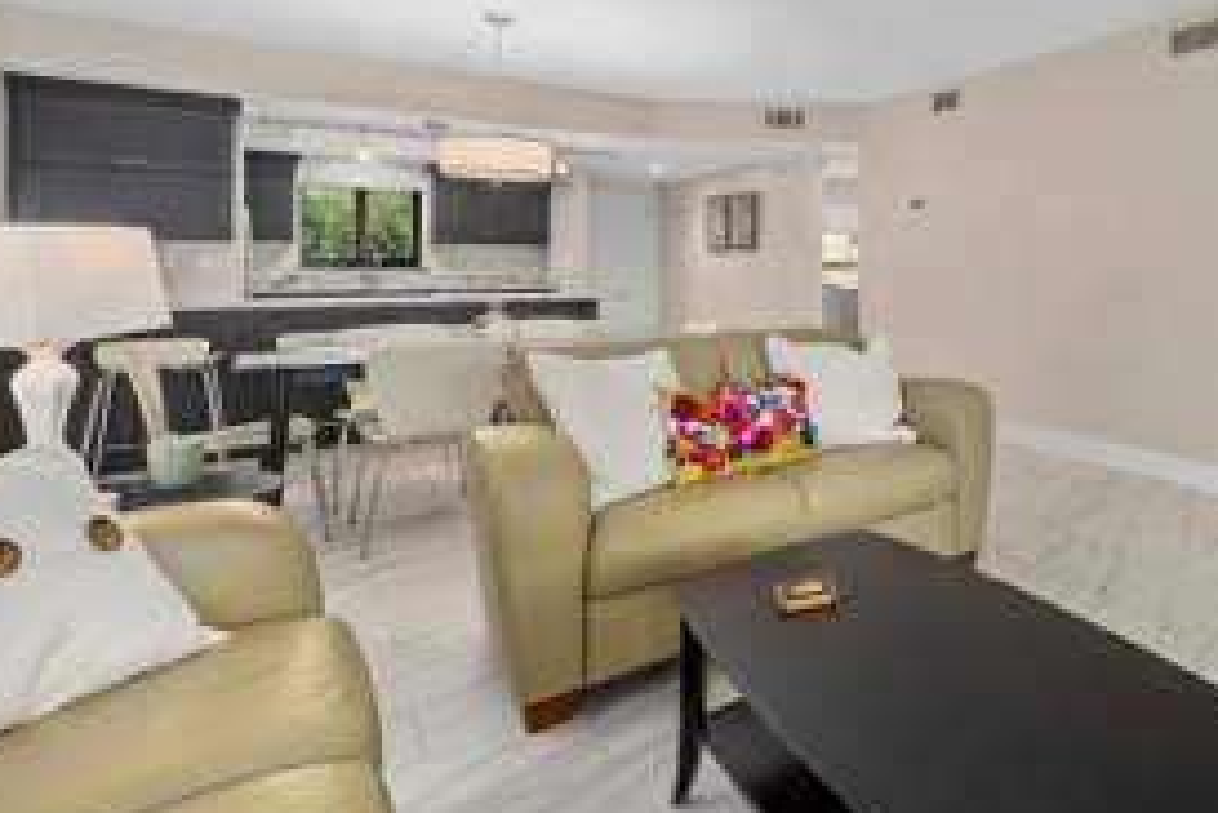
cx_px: 1036
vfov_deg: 58.1
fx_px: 711
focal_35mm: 21
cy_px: 267
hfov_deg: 69.9
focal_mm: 12
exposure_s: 2.5
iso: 160
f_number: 10
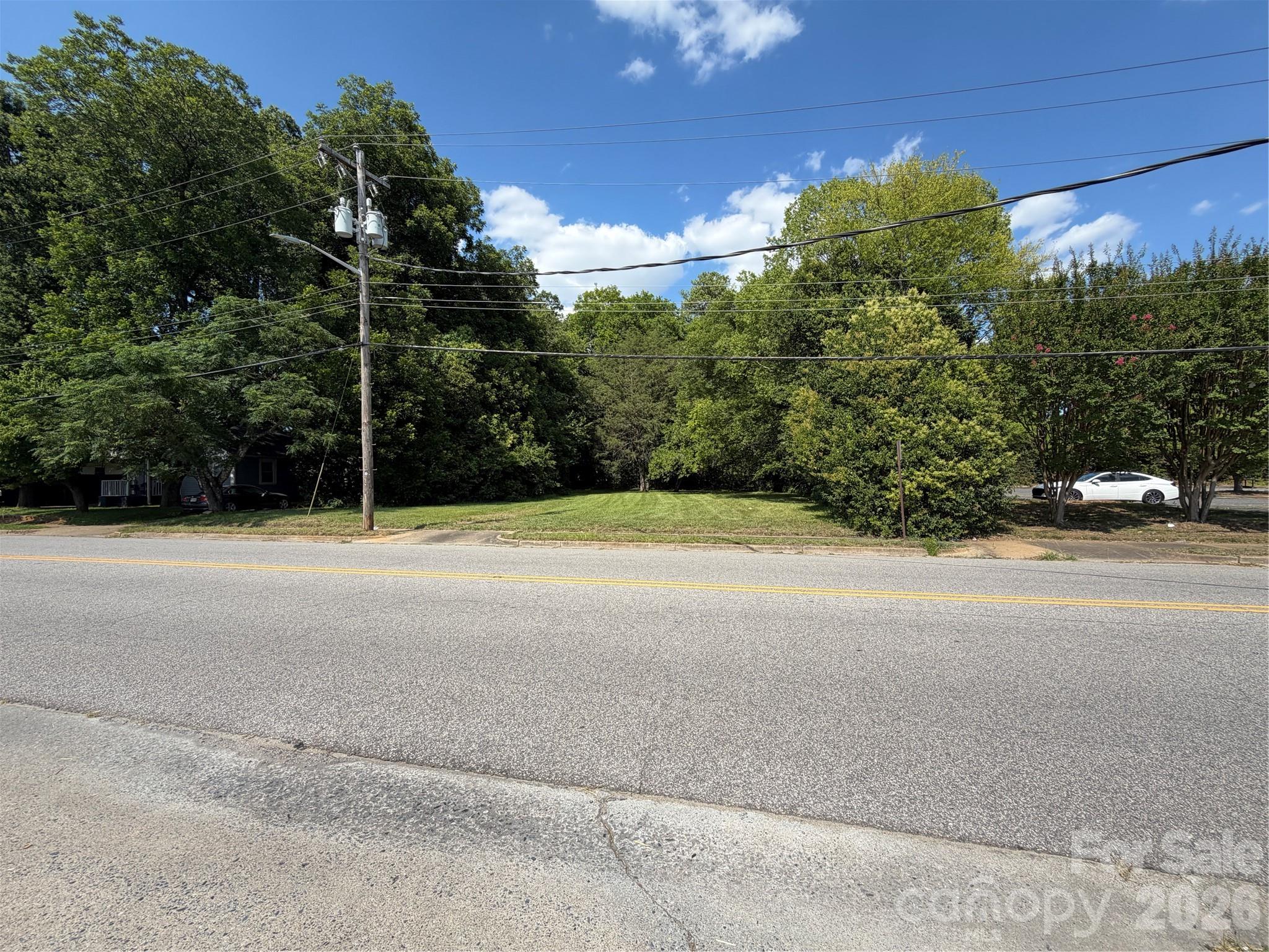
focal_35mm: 14
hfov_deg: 102.1
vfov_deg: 85.7
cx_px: 634
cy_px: 476
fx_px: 513
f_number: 2.2
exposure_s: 1/770
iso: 25
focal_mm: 2.22
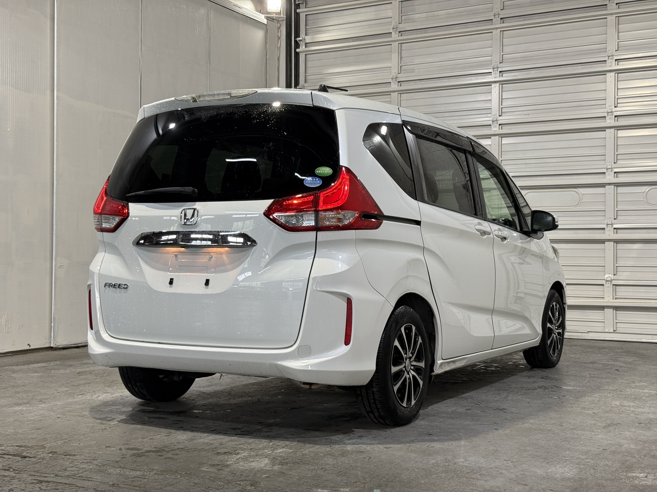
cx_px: 328
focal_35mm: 48
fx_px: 911
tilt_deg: +0.7
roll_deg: -0.9
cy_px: 246
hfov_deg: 39.7
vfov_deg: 30.3
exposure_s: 1/60
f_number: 1.78
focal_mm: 6.76
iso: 64
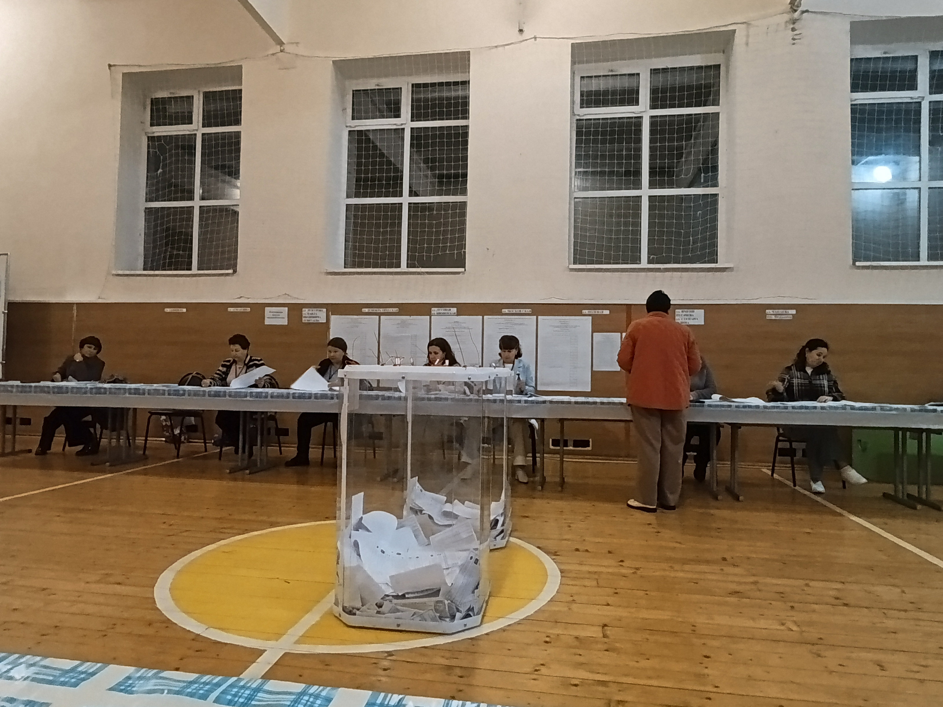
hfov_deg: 84.7
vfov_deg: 68.7
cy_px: 354
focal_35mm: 19
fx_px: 518
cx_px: 472
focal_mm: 1.65
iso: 1000
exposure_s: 1/33.3
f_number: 2.2
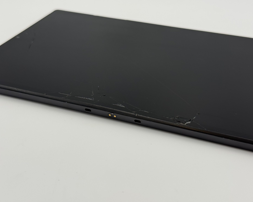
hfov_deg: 36.7
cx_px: 122
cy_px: 100
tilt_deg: -30.8
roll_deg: +0.1
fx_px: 382
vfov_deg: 29.7
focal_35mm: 51
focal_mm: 6.76
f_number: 1.78
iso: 80
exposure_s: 1/828
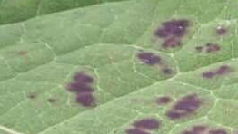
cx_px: -511
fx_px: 1504
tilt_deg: -6.8
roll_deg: +2.1
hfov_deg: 7.7
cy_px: -196
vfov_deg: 5.0
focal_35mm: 238
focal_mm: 3.99
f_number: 1.8
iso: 20
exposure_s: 1/230
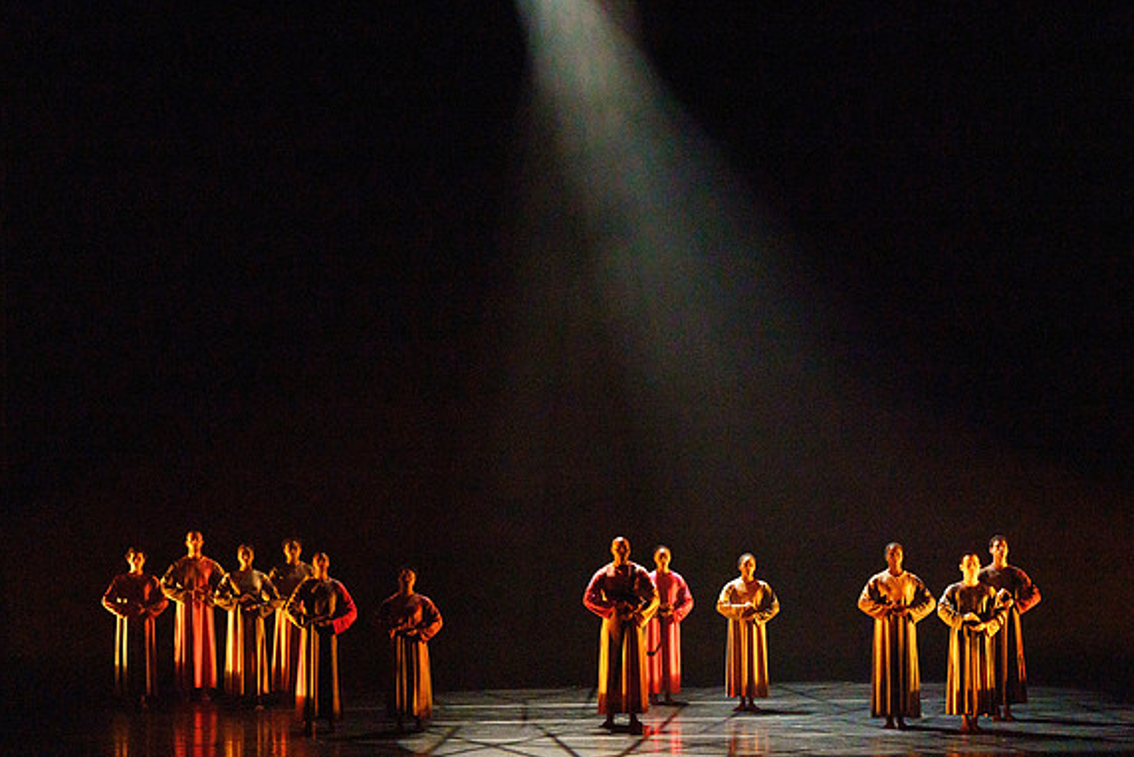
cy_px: 338
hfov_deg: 17.6
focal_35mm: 116
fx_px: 3656
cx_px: 587
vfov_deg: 11.8
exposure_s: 1/250
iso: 5000
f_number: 5.6
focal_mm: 100
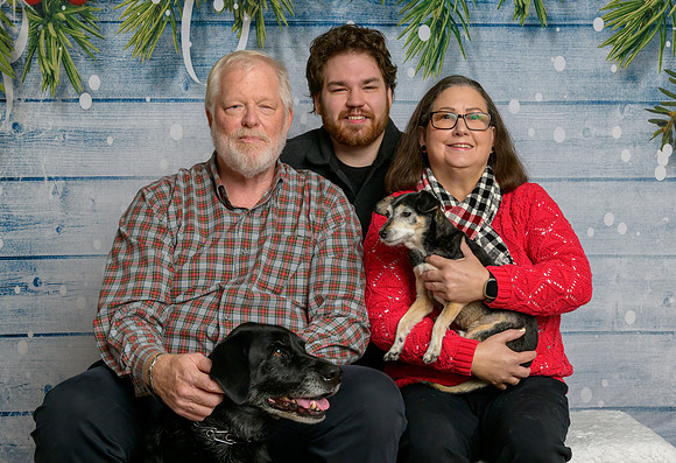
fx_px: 1061
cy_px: 259
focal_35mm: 56
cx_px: 397
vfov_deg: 24.6
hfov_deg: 35.3
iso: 400
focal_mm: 40
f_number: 10
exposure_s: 1/125
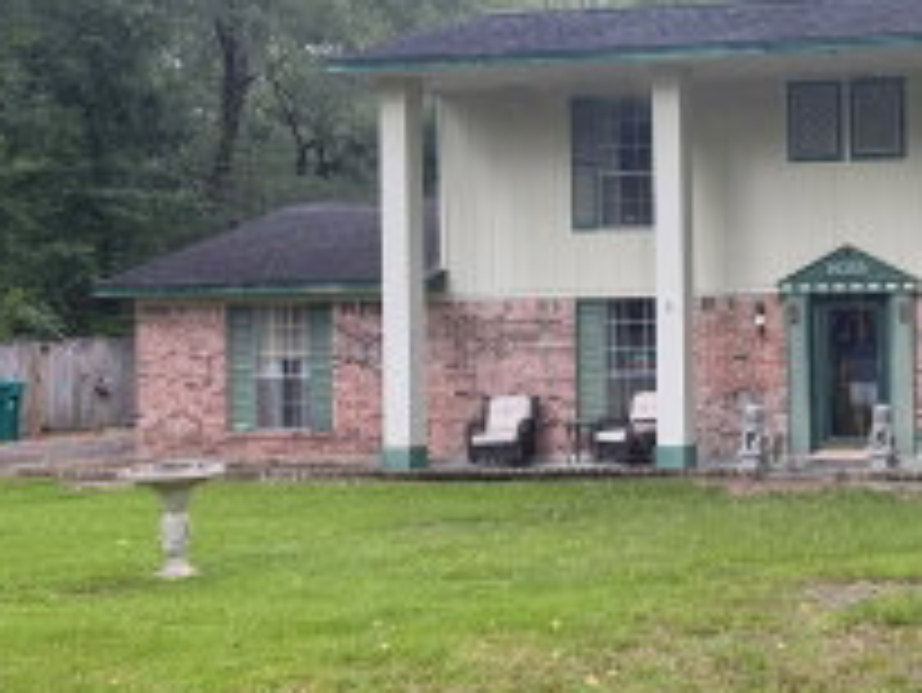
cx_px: 1016
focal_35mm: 60
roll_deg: +1.5
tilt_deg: +0.2
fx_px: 1599
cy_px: 324
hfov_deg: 29.1
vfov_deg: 24.4
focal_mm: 6.76
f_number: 1.78
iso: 80
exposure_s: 1/198
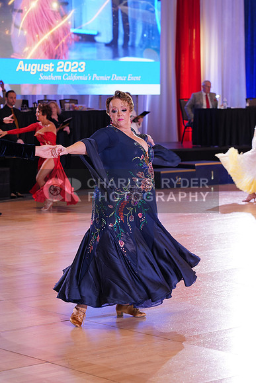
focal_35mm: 105
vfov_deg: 19.5
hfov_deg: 13.0
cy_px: 192
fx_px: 1119
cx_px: 128
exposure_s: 1/125
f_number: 5
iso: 1250
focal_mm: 105
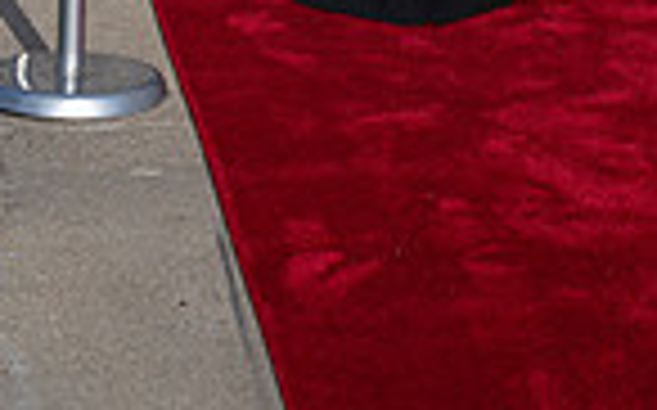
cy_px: -559
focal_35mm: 189
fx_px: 3382
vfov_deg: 6.6
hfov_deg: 11.0
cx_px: 590
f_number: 5
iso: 320
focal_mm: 60
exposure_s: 1/2000
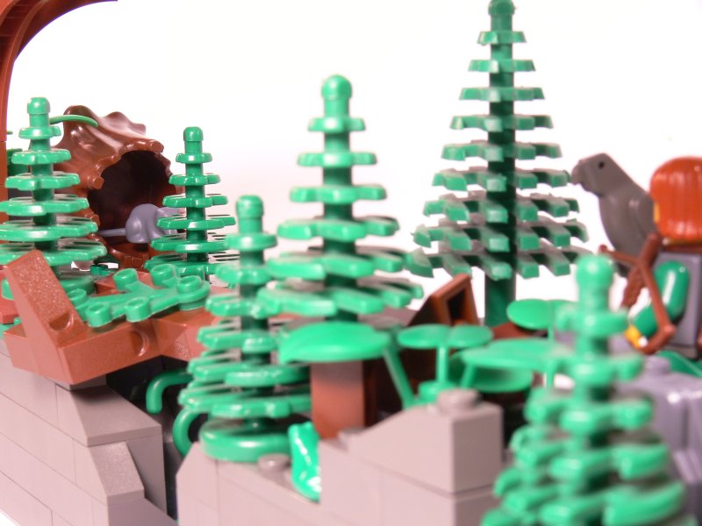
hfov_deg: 26.7
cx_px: 351
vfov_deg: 20.2
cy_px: 263
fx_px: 1480
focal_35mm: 73
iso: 80
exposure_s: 1/5
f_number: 7.1
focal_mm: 15.4
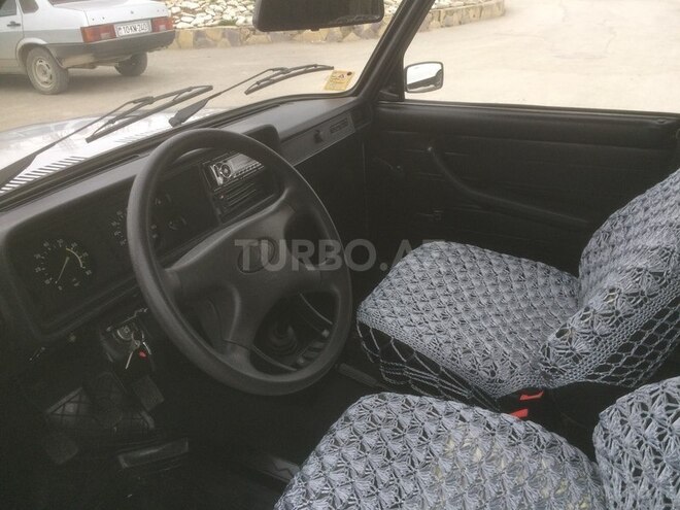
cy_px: 255
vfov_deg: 48.2
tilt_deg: -26.9
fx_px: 570
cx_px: 340
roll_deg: -0.4
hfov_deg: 61.7
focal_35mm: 29
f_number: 2.2
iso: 64
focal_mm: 4.15
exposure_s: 1/100
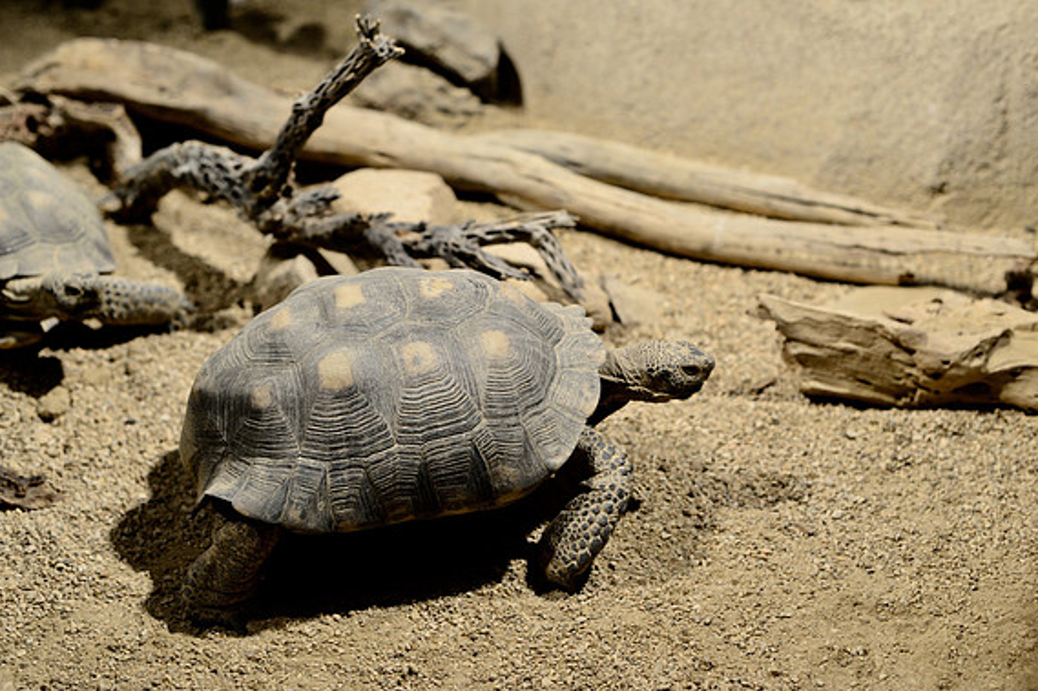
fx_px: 1470
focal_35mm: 51
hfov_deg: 38.9
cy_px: 349
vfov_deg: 26.5
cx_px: 524
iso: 1600
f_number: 4
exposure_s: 1/100
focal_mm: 50
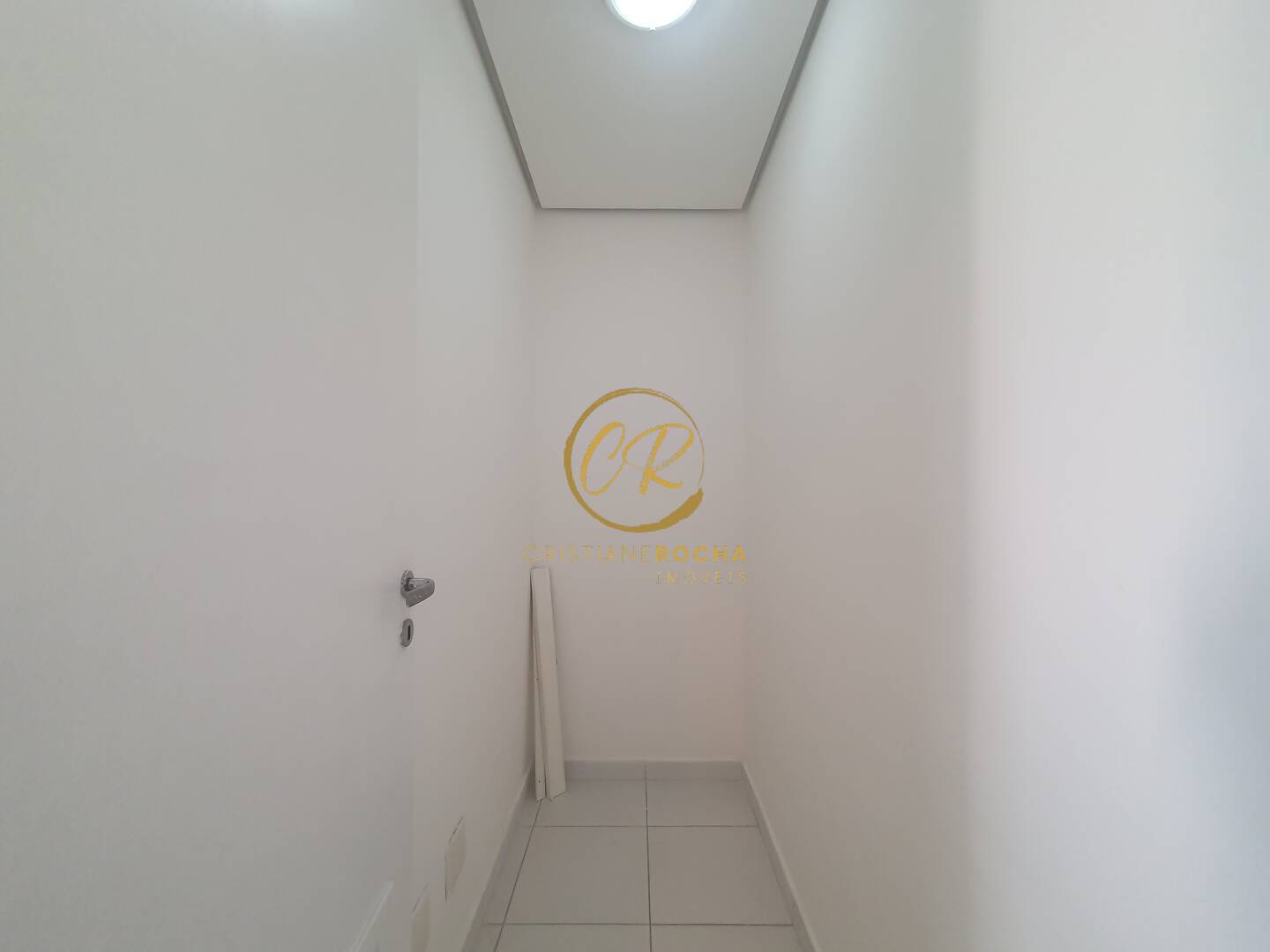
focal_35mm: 13
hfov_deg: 106.2
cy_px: 476
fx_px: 477
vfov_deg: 89.9
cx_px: 635
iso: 250
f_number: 2.2
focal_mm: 1.8
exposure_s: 1/60
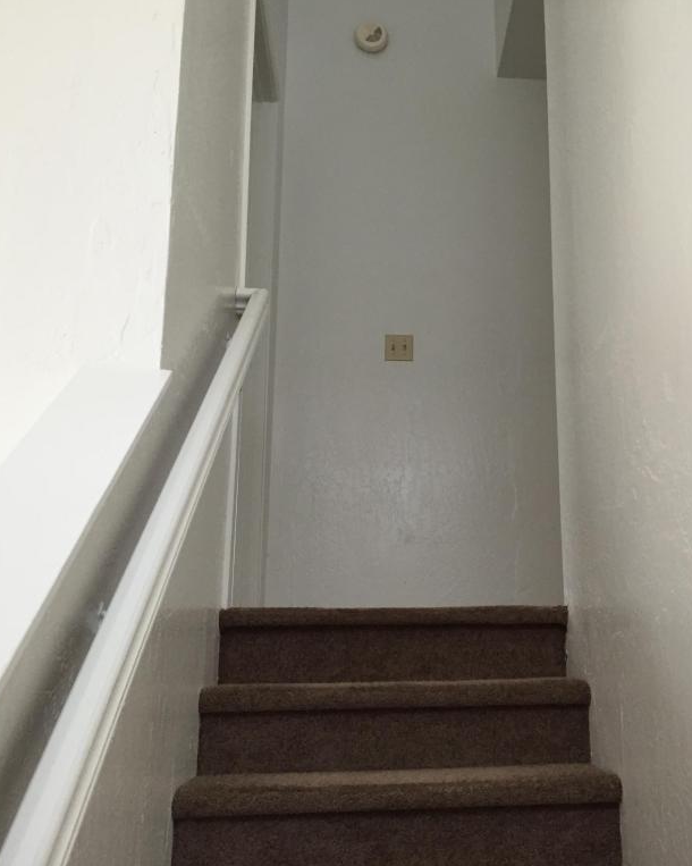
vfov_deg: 47.9
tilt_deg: +14.5
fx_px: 973
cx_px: 479
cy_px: 431
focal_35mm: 38
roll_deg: +1.0
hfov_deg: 38.6
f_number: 2.2
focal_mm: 4.15
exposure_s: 1/30
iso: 50
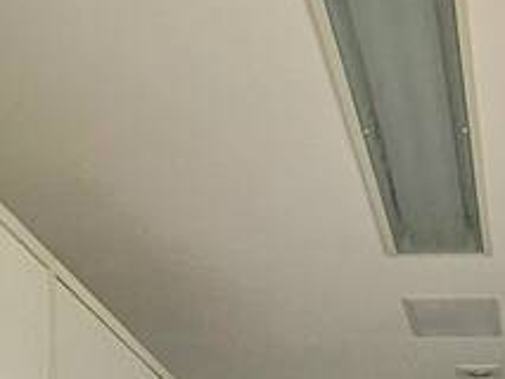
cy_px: 756
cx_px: 531
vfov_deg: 14.1
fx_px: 1285
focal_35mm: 88
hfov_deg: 21.3
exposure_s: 1/667
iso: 50
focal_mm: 2.2
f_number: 2.2
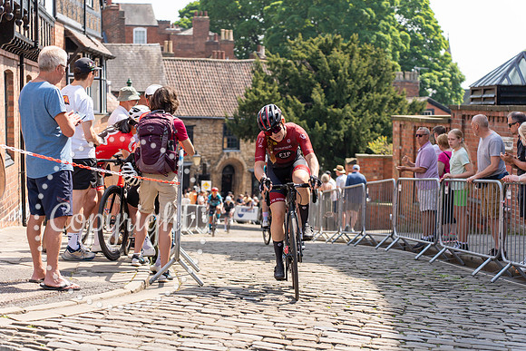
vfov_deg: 18.9
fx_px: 1052
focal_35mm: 72
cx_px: 263
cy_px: 176
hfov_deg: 28.1
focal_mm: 72
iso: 160
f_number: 3.5
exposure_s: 1/2500
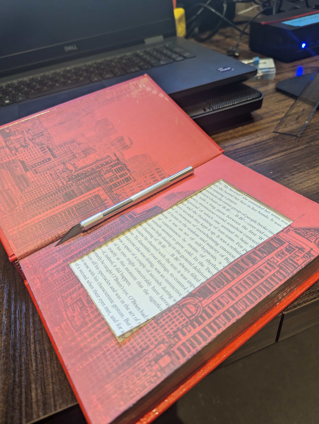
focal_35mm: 24
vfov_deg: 71.5
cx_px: 160
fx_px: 294
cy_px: 212
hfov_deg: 56.9
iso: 183
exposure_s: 1/37.5
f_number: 1.85
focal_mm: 6.81
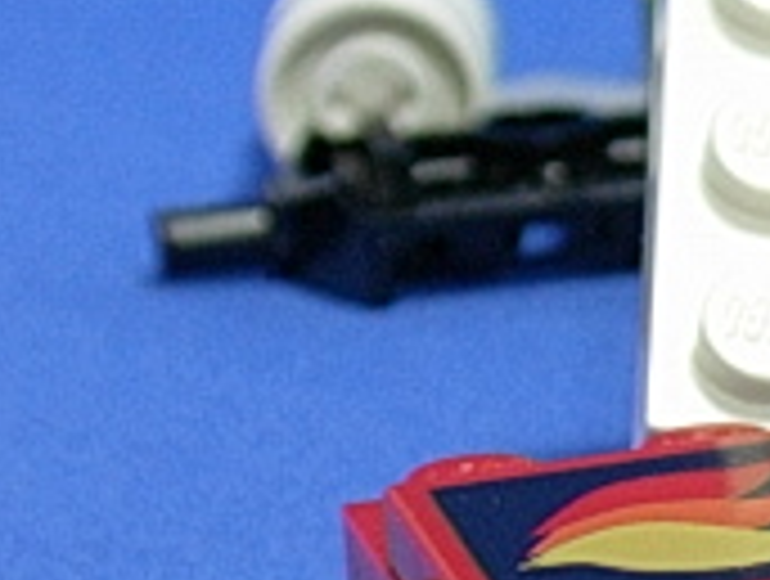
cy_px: 301
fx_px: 5907
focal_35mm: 265
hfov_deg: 7.3
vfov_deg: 5.6
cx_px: 1333
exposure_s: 1/13
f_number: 3.7
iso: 70
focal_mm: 10.8
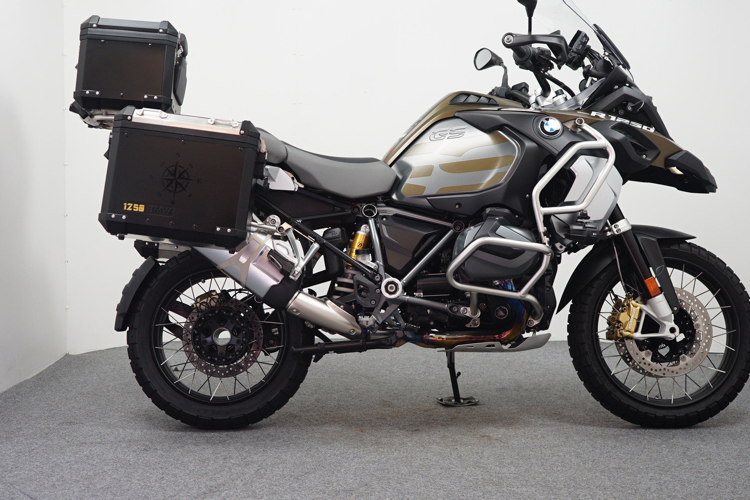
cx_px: 375
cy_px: 234
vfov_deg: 23.4
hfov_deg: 34.5
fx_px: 1208
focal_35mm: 58
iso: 800
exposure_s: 1/60
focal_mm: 46
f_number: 4.5
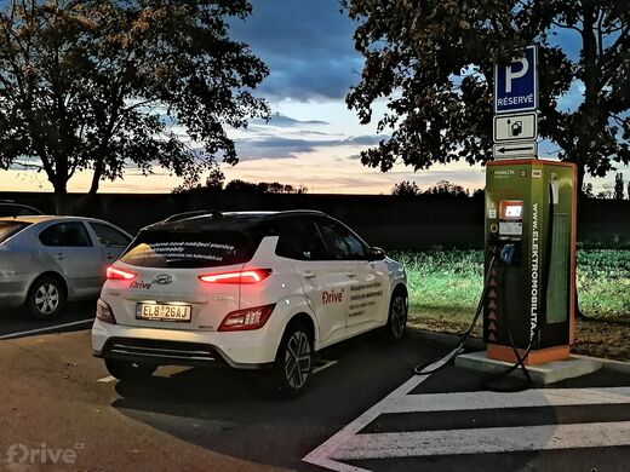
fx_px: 783
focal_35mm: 43
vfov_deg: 33.6
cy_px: 236
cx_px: 315
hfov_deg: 43.9
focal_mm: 5.3
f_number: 1.8
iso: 640
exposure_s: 1/3.33
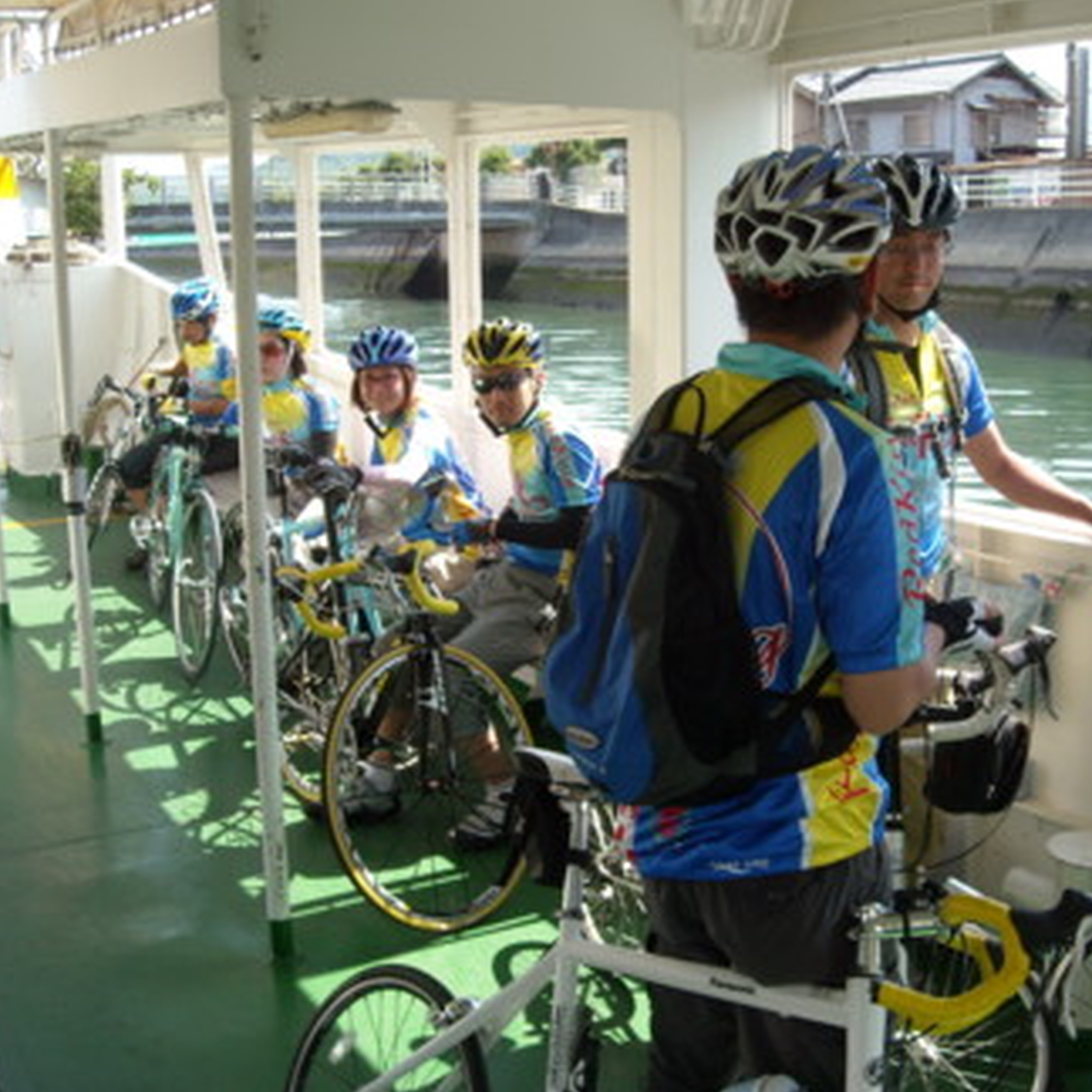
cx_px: 610
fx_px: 1535
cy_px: 539
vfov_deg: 39.2
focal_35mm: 43
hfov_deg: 39.1
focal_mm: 5.7
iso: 64
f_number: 2.8
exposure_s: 1/250
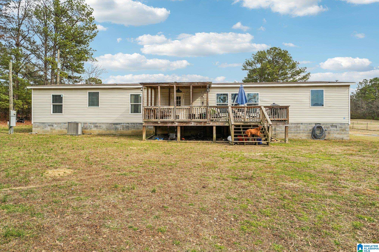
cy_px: 126
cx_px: 190
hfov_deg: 81.2
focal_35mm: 21
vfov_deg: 59.5
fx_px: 221
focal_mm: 21
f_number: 8
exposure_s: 1/640
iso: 400
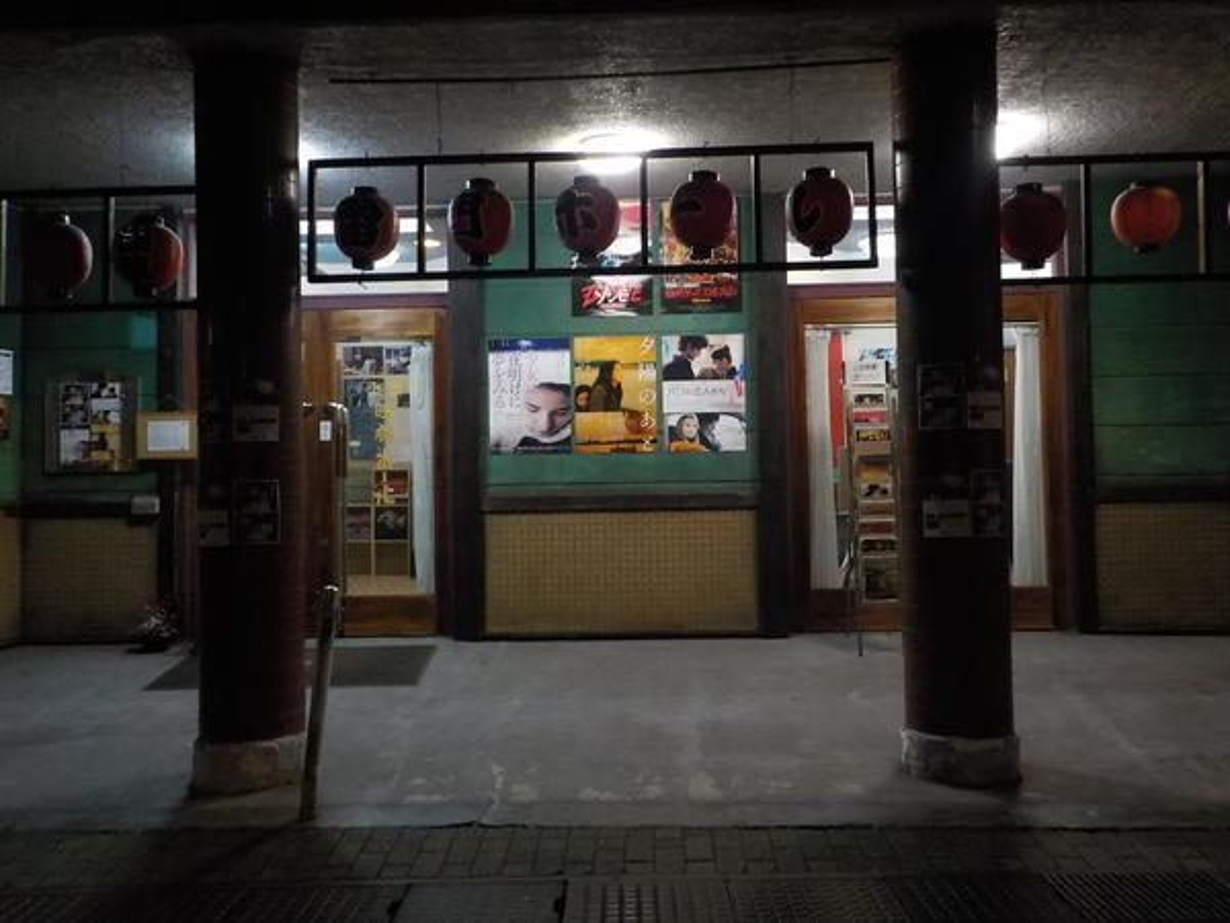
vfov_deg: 46.8
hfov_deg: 60.0
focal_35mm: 30
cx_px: 615
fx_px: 1066
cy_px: 462
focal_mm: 4.1
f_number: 3.3
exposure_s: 1/15
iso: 500
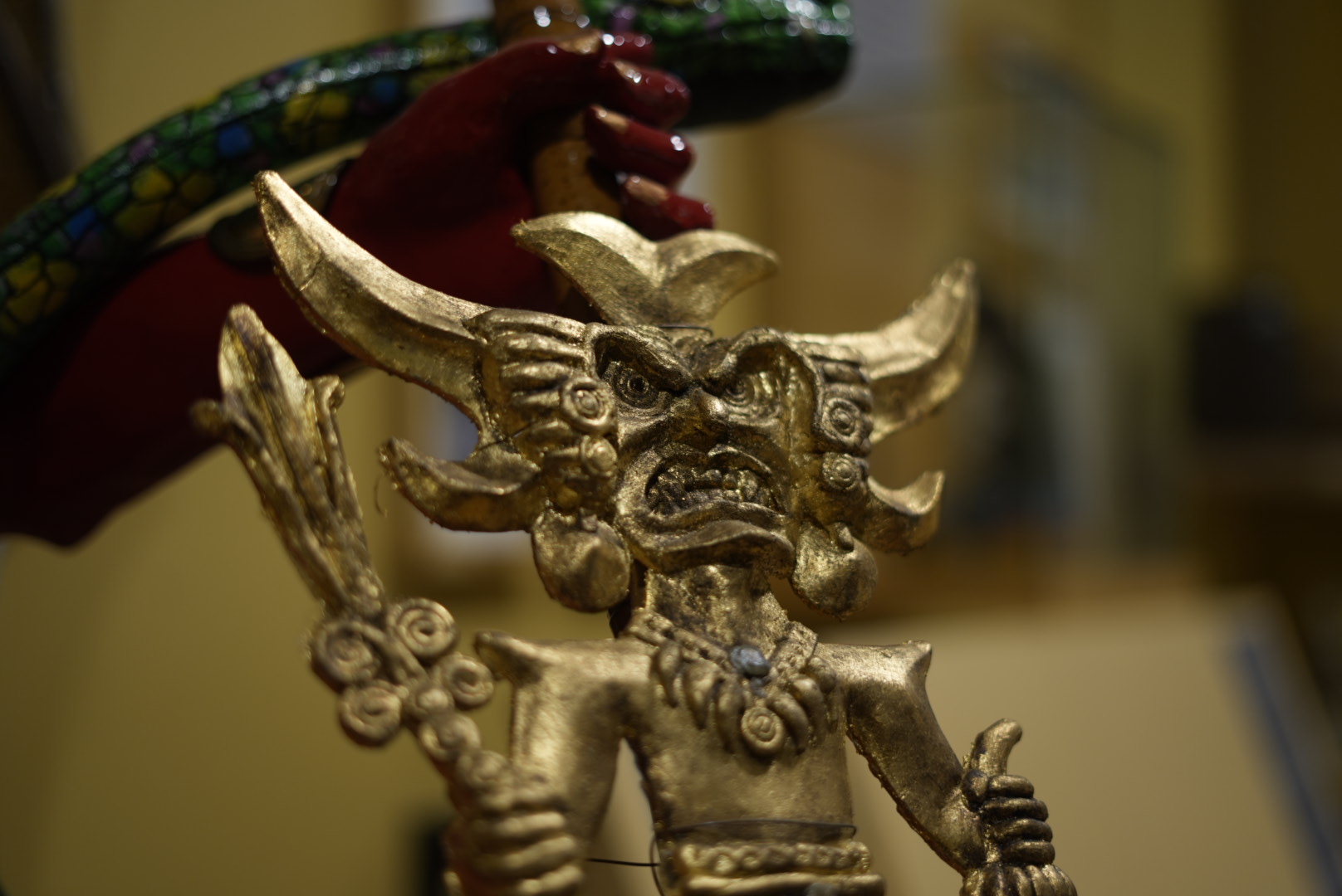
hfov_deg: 39.6
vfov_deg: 27.0
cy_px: 448
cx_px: 671
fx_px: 1865
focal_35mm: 50
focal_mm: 50
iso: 250
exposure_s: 1/60
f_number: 1.8
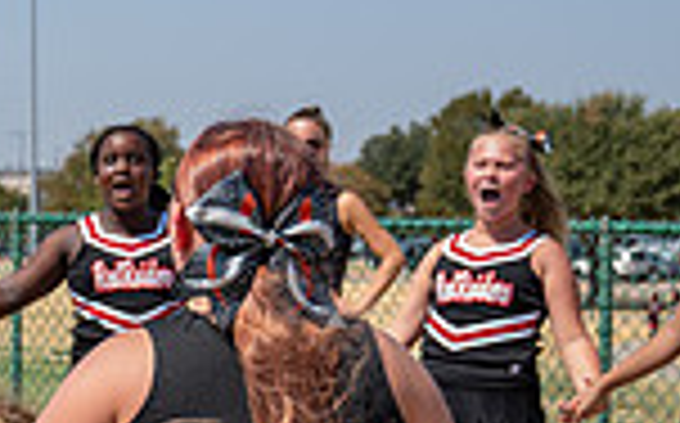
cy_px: 470
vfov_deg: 11.3
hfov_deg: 17.3
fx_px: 2110
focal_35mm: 114
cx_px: -175
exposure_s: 1/1600
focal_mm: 24
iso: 80
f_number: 2.8
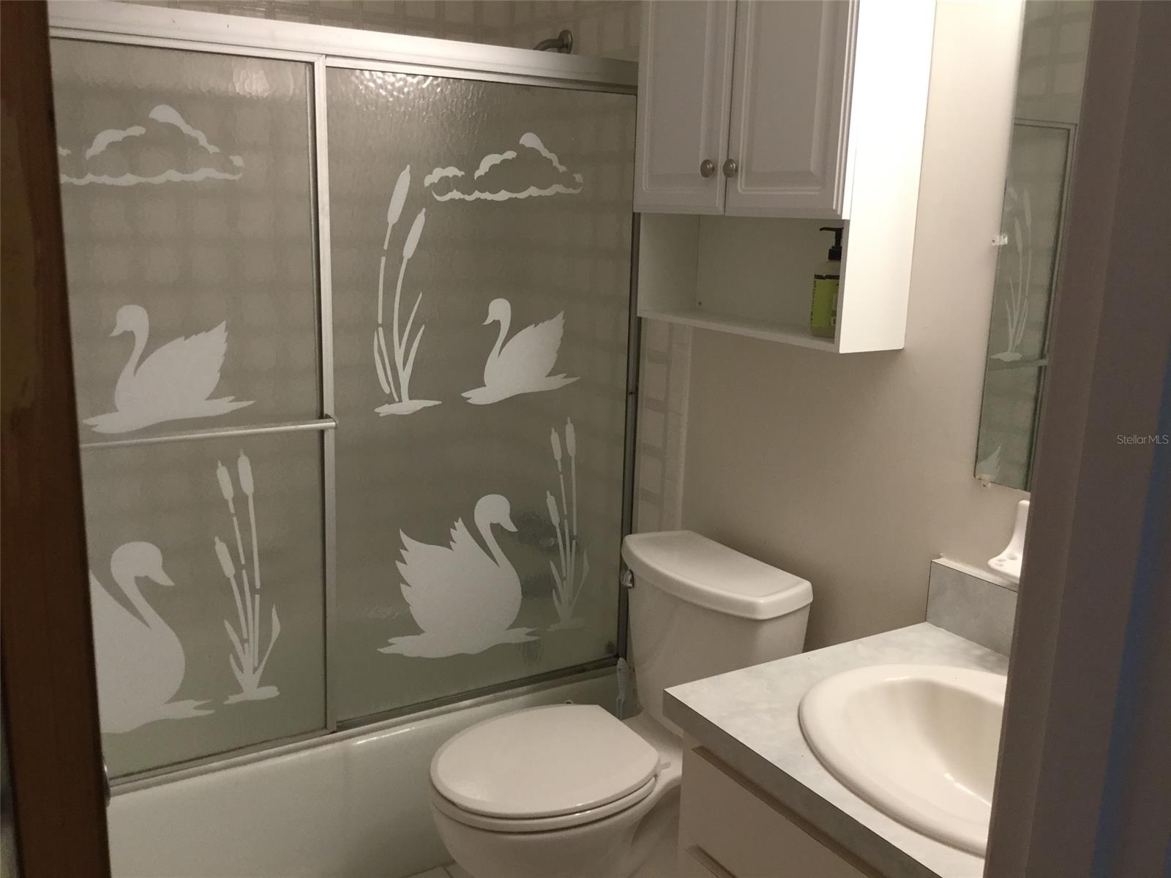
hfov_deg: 58.4
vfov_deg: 45.4
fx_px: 1049
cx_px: 586
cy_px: 439
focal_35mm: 31
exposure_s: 1/30
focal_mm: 3.3
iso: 64
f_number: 2.4
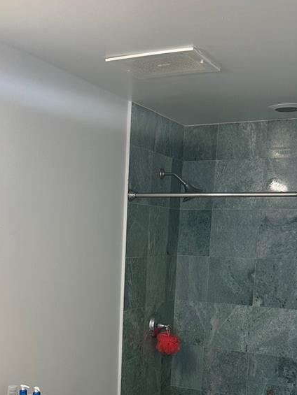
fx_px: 583
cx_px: 100
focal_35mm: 51
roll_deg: -1.7
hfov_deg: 28.4
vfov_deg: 36.0
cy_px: 324
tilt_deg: -9.3
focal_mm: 6.86
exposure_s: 1/122
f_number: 1.78
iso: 100
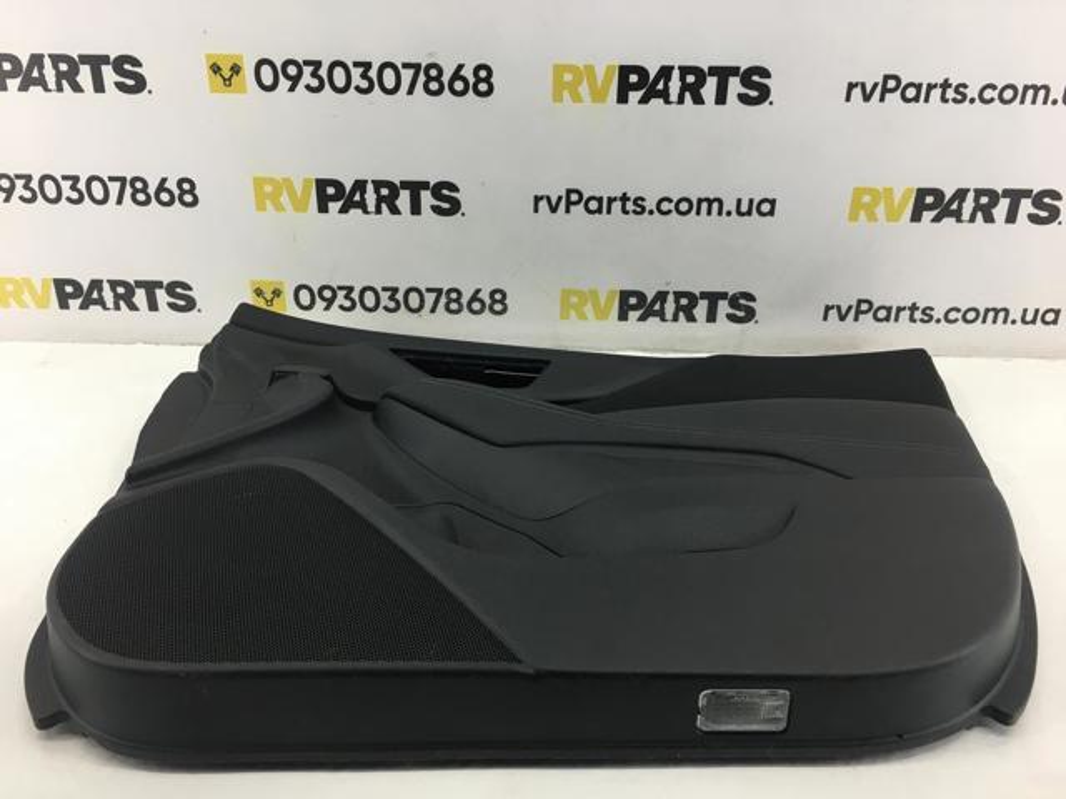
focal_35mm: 29
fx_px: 893
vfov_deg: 48.2
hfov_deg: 61.7
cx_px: 533
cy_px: 400
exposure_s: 1/33
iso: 32
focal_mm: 4.15
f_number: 2.2
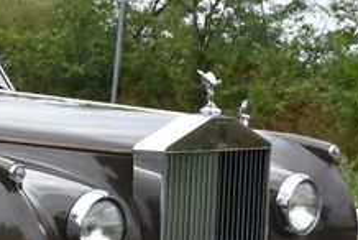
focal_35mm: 101
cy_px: 192
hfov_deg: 19.3
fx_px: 1010
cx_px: -26
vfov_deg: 13.5
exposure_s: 1/500
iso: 560
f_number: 8
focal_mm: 23
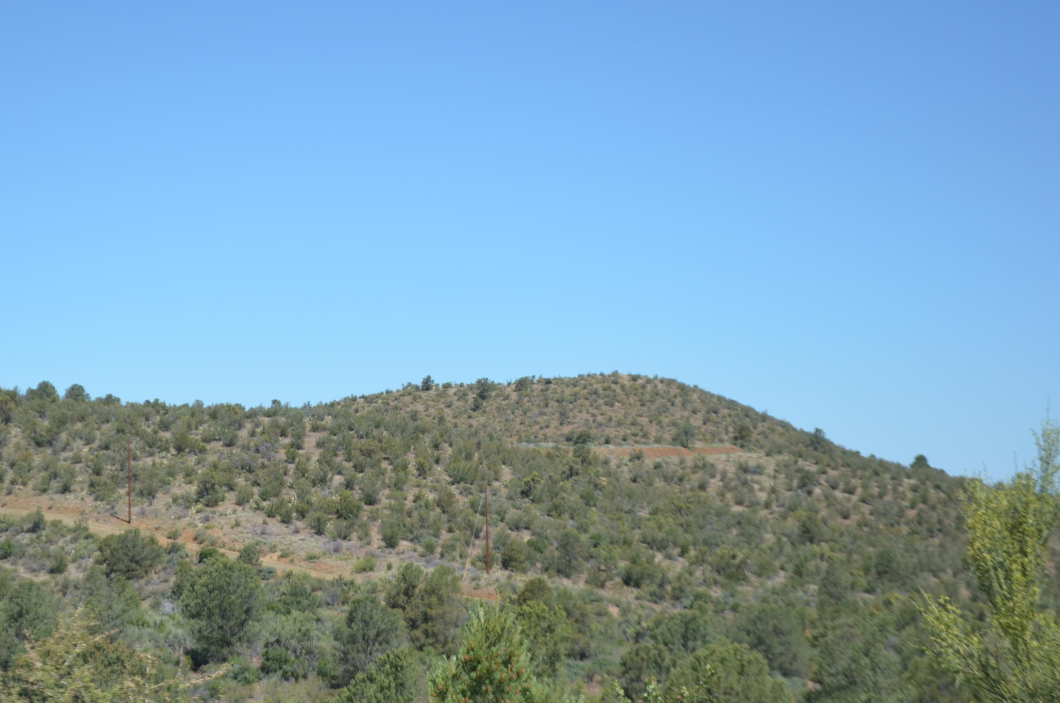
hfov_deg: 19.4
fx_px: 3086
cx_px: 322
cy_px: 402
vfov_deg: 13.0
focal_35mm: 105
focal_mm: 48
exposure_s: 1/1000
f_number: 5.6
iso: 200
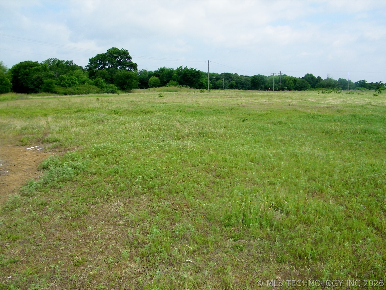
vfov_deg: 46.8
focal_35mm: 30
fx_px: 335
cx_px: 193
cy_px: 145
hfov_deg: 60.0
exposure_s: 1/200
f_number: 7.2
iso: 80
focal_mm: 5.4
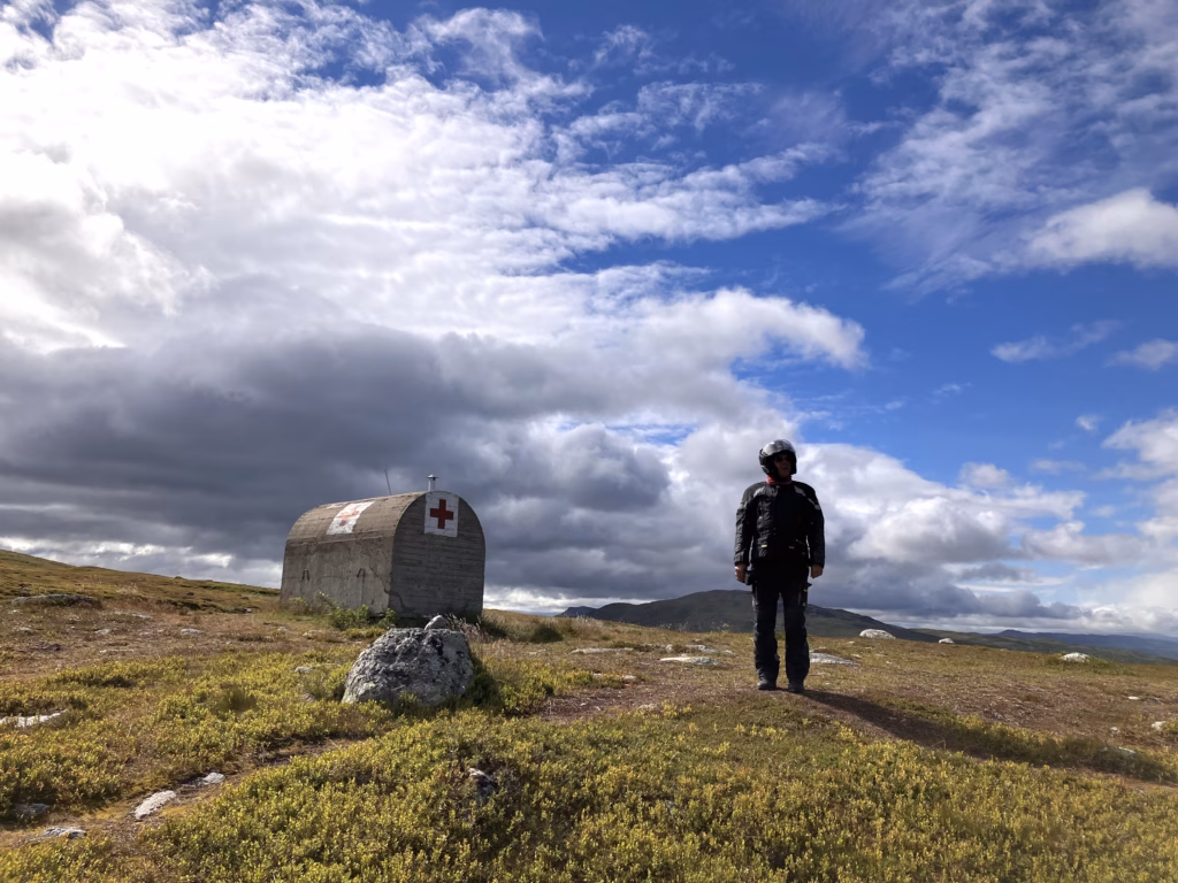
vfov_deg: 49.7
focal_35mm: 28
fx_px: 953
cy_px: 442
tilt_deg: +11.0
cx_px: 589
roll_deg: -1.4
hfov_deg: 63.4
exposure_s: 1/6098
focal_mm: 3.99
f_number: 1.8
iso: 32
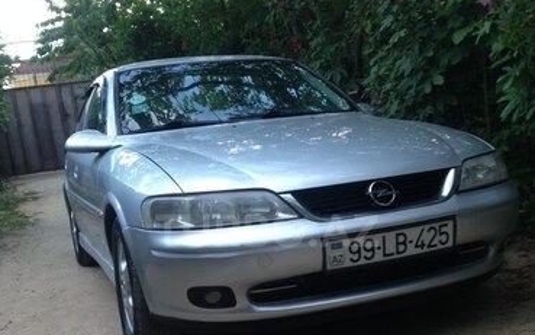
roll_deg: +4.8
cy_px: 231
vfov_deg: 27.2
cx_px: 267
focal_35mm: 47
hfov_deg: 42.6
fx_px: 686
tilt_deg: -8.7
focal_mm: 4.12
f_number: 2.4
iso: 125
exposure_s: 1/20
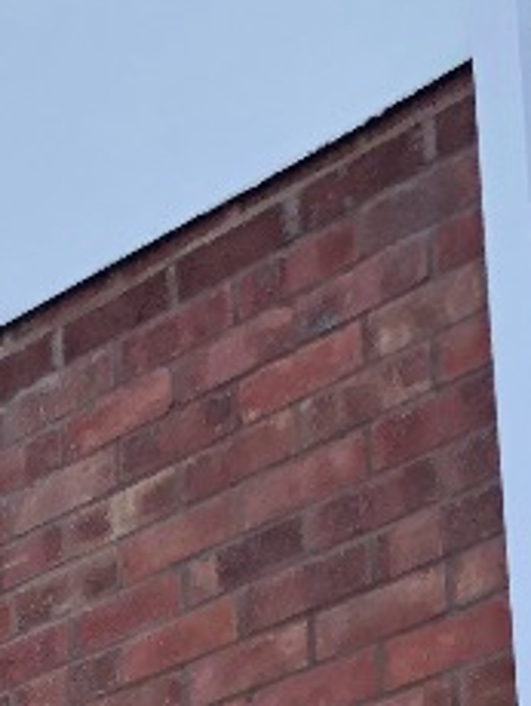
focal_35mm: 146
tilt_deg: +8.1
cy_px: 1265
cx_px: -651
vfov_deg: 12.4
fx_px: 2981
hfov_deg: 9.3
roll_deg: +0.6
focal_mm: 4
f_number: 1.8
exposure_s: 1/545
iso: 20
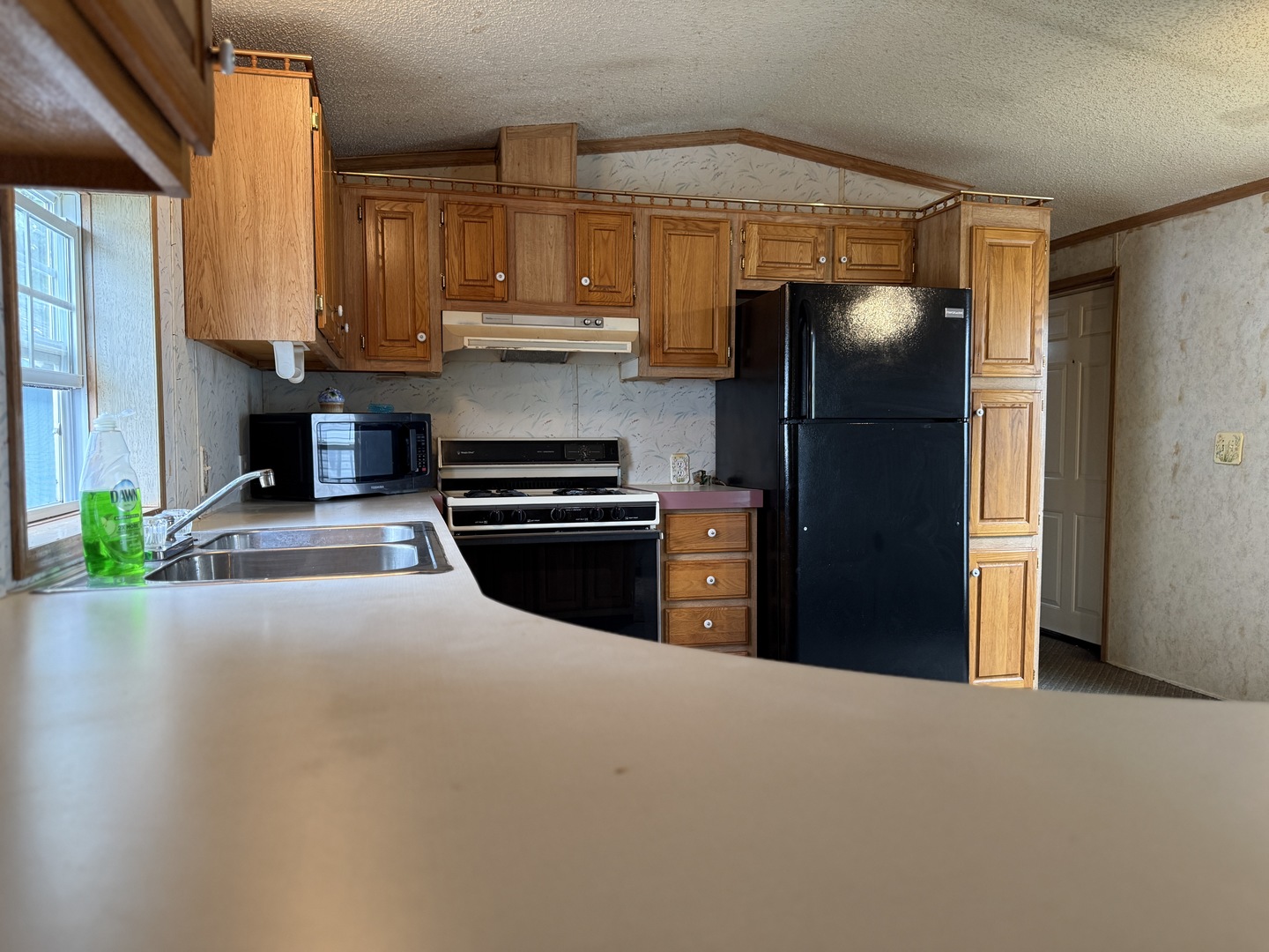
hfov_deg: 71.6
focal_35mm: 24
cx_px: 634
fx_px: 880
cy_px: 476
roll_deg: -0.2
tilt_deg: -2.1
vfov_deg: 56.8
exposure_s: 1/60
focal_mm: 6.76
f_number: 1.78
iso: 250
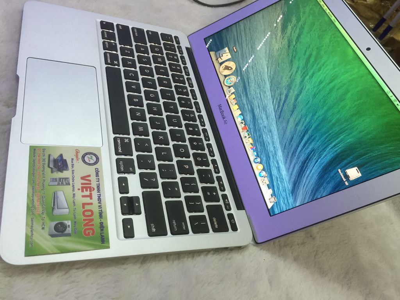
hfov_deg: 61.7
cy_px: 150
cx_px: 200
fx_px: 335
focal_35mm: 29
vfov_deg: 48.2
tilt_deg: -46.1
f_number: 2.2
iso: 64
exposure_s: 1/17
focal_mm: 4.15
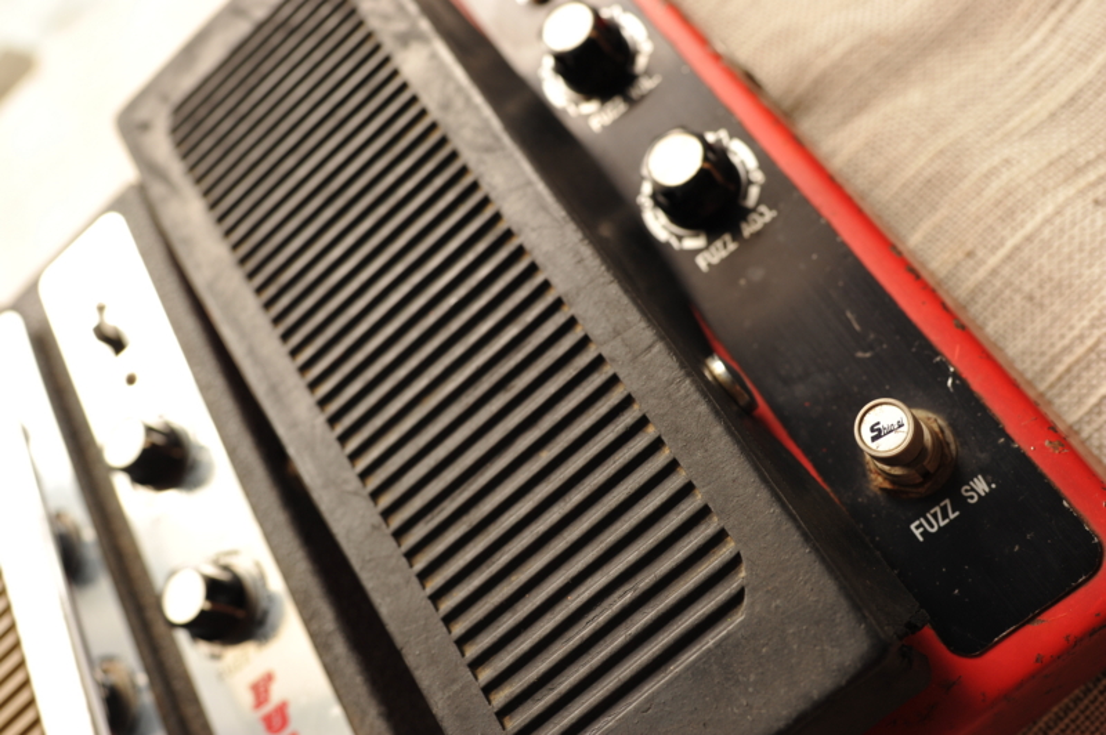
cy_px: 368
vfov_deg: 37.8
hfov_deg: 54.5
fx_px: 1074
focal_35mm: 35
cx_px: 553
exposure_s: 1/80
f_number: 8
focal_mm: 35
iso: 800
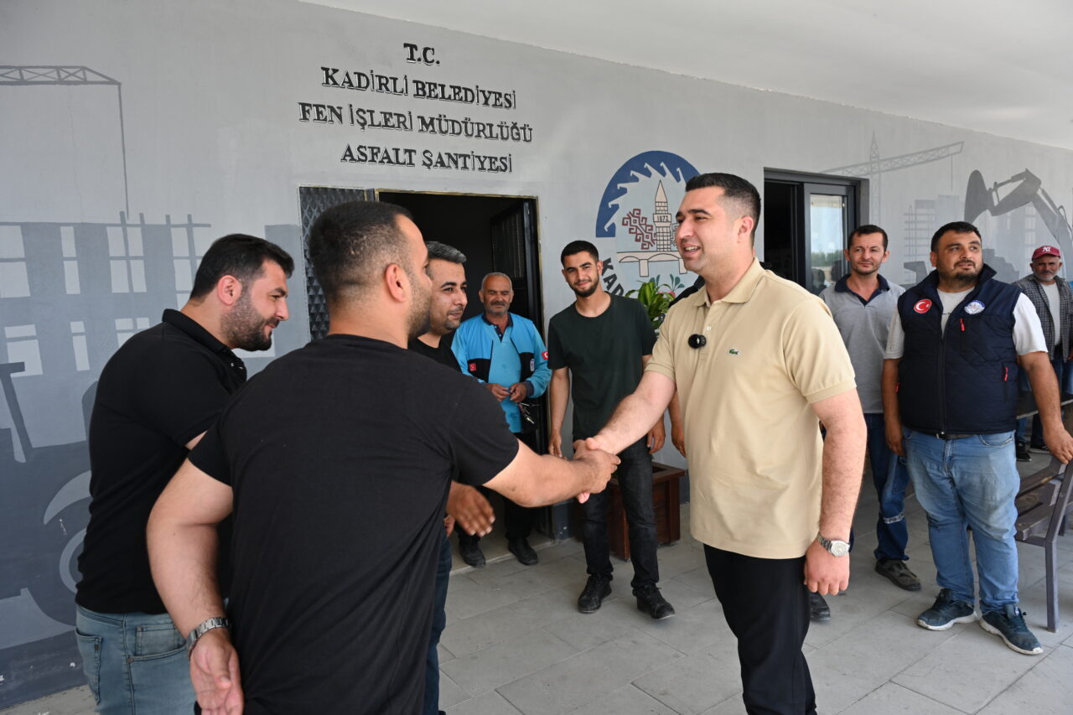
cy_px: 358
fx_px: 715
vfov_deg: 53.1
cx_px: 536
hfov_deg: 73.8
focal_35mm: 24
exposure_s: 1/250
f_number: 5.6
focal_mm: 24
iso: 200
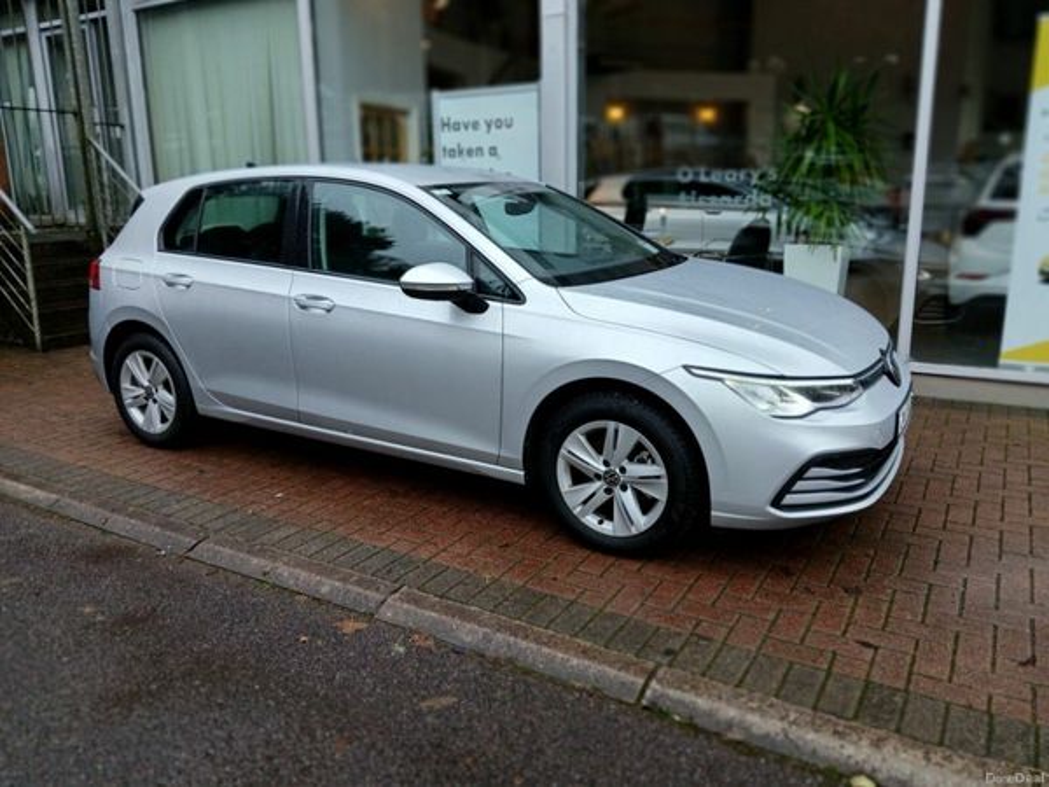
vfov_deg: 53.1
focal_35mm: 26
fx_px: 788
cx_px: 524
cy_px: 394
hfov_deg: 67.3
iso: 40
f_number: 1.8
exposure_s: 1/50
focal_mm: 3.98
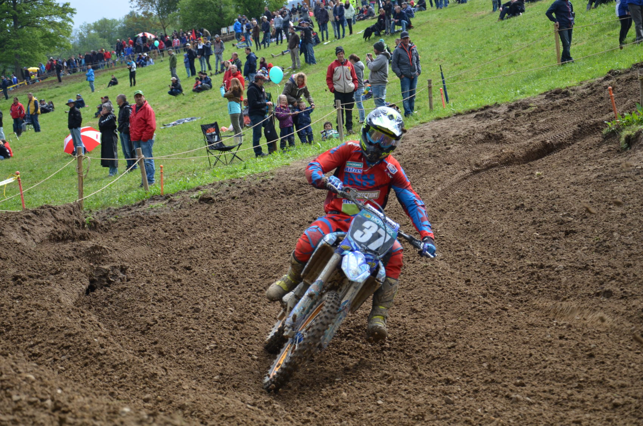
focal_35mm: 87
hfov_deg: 23.4
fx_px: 1551
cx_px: 322
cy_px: 213
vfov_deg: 15.6
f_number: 5
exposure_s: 1/1250
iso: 400
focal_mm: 58
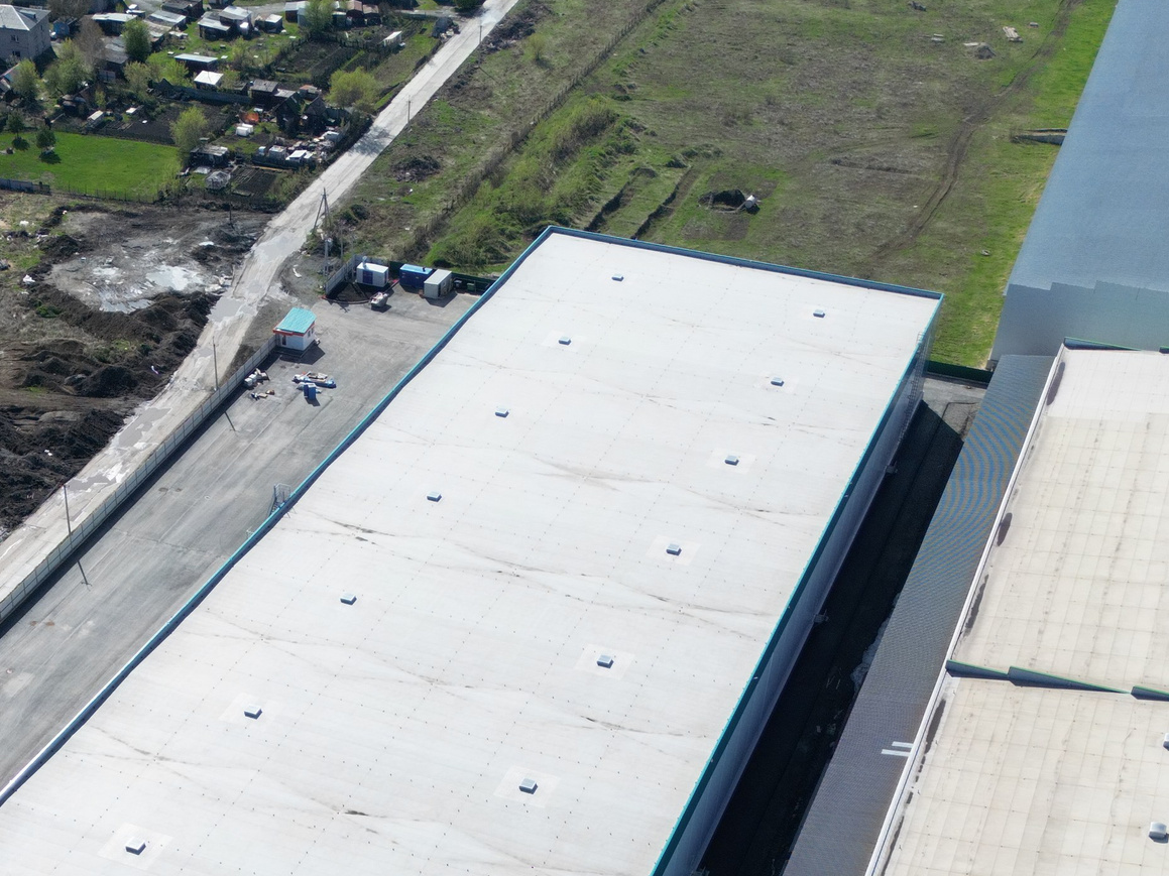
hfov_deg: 35.9
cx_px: 403
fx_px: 1790
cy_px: 908
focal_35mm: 53
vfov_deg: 25.9
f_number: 1.7
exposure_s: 1/3000
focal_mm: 6.72
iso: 150
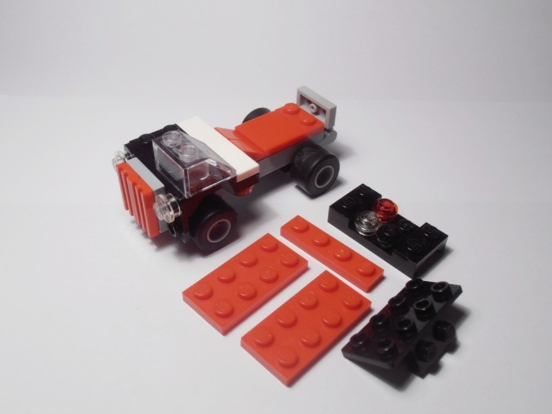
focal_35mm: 38
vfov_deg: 37.7
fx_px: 606
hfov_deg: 49.0
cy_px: 210
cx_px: 281
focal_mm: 6.61
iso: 80
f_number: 3.9
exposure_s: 1/50
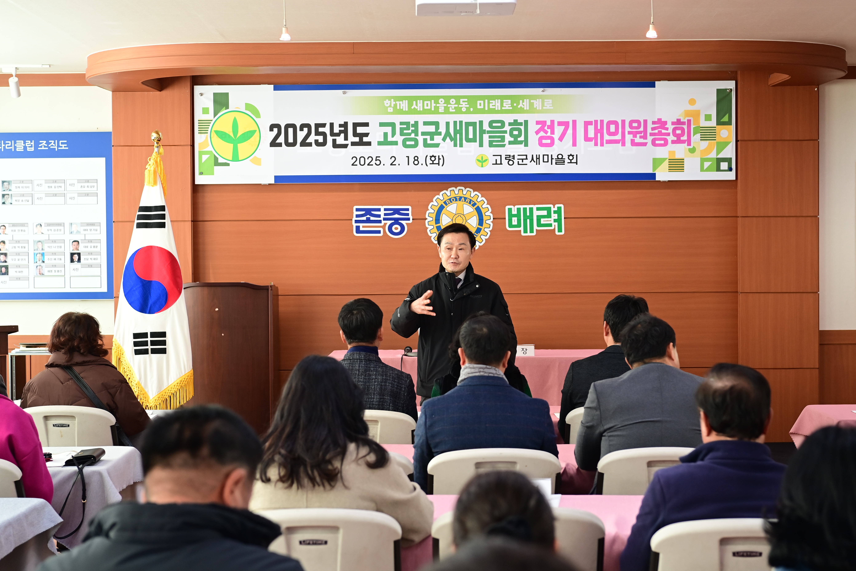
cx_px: 428
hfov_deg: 28.8
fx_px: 1664
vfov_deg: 19.5
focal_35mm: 70
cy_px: 286
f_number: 5
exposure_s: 1/160
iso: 1250
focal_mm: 70
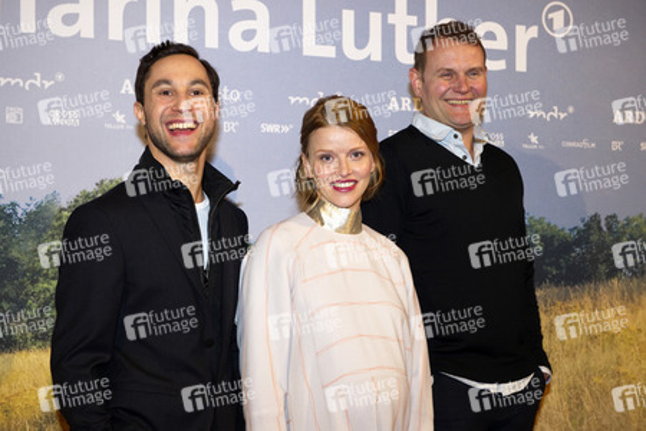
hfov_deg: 32.4
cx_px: 323
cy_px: 216
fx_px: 1112
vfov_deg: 21.9
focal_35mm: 62
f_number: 5.6
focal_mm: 62
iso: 1000
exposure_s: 1/100
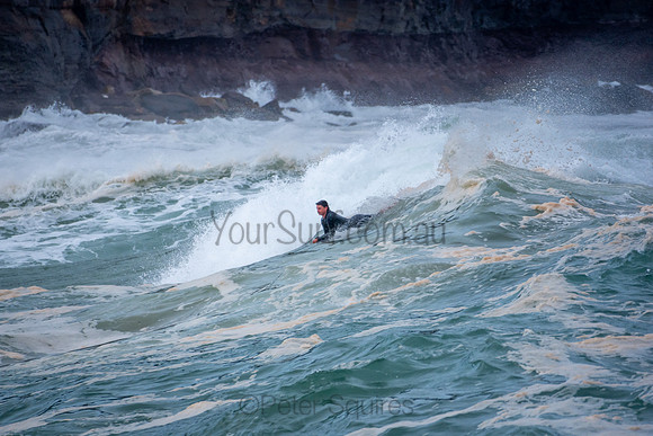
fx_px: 13607
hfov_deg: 2.7
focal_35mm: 750
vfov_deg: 1.8
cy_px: 218
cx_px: 326
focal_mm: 500
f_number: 5.6
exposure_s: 1/640
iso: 280
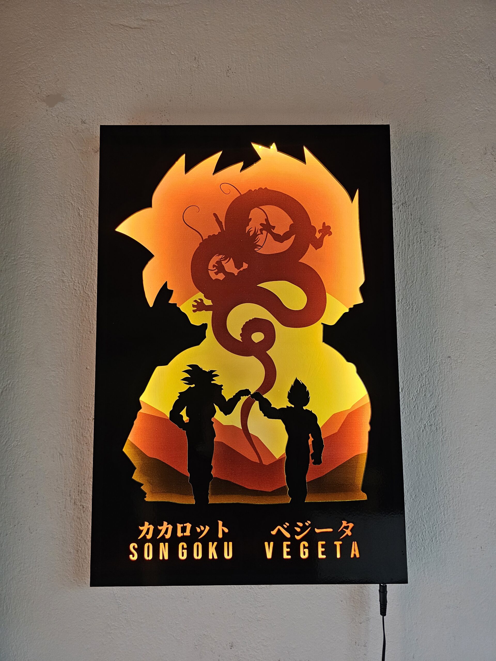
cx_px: 248
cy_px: 330
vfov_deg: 73.9
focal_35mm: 23
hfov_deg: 58.9
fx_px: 439
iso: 640
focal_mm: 6.3
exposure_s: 1/244
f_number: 1.7
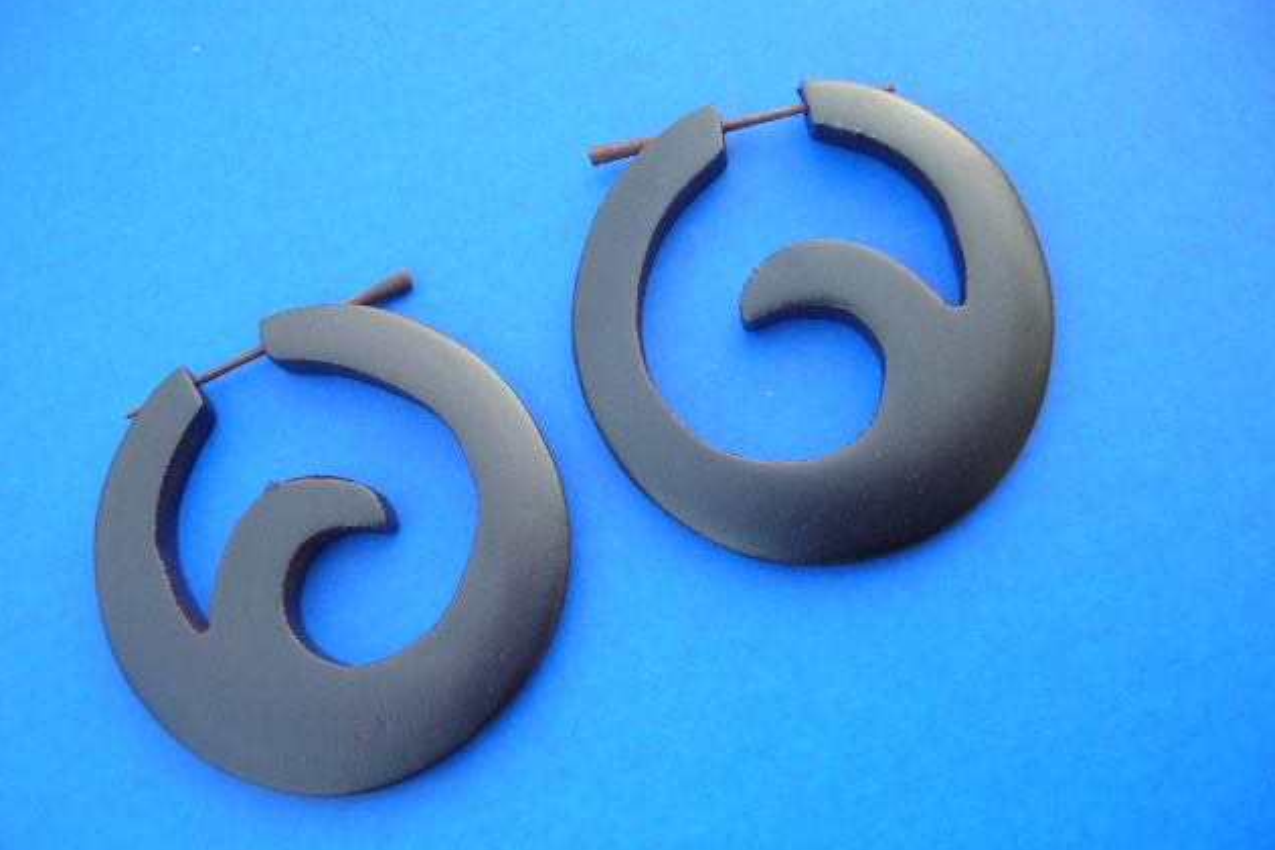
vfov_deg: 35.9
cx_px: 629
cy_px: 429
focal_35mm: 37
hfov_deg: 51.9
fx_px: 1310
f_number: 2.8
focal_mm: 5.8
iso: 50
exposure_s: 1/51.2
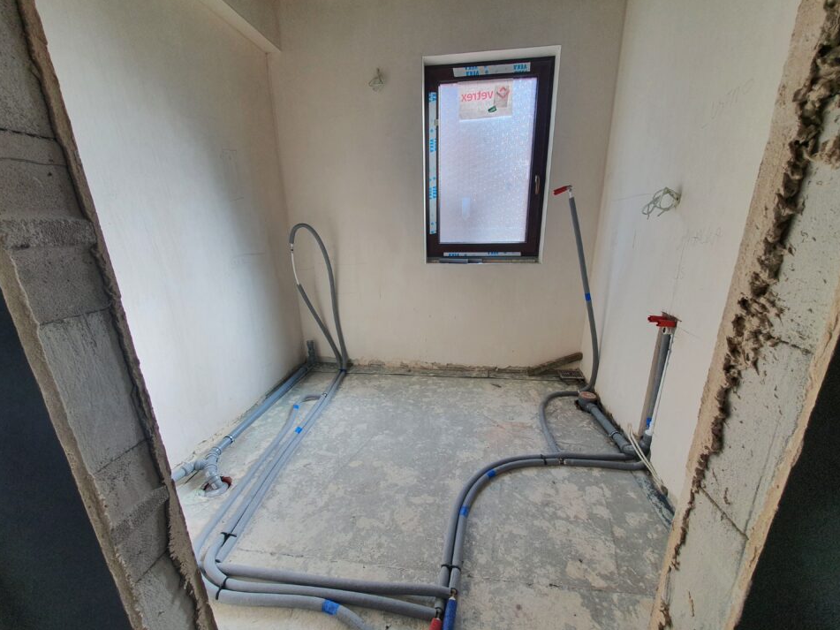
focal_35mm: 14
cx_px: 420
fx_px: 340
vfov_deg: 85.6
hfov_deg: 102.1
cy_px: 335
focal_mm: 1.8
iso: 50
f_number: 2.2
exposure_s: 1/129
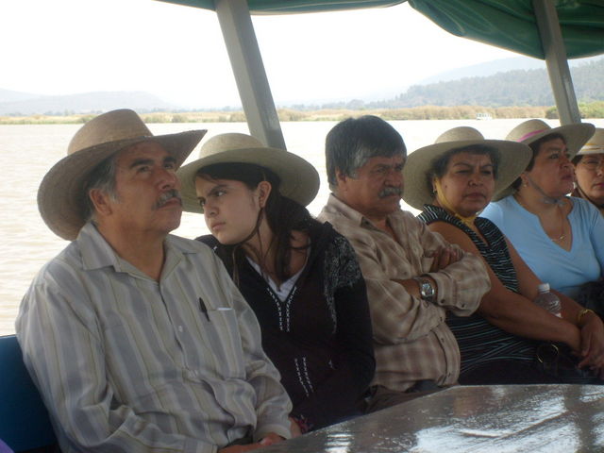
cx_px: 302
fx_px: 1850
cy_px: 226
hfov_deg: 18.5
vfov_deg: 14.0
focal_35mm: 106
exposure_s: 1/180
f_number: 4.9
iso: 80
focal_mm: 17.4
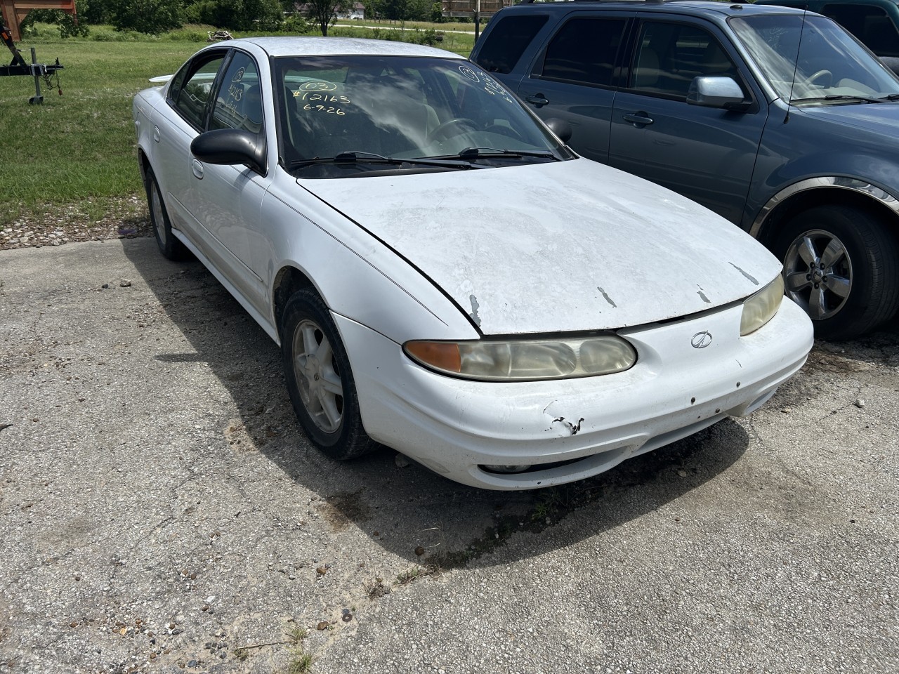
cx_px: 450
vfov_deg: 53.1
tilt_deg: -23.8
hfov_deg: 67.3
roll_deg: -1.7
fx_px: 675
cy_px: 337
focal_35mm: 26
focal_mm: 5.7
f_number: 1.5
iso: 50
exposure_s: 1/8000
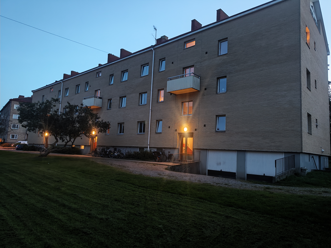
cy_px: 124
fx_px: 229
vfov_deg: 56.8
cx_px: 166
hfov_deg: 71.6
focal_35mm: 24
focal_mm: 6.92
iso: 1273
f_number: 1.9
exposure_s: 1/33.2
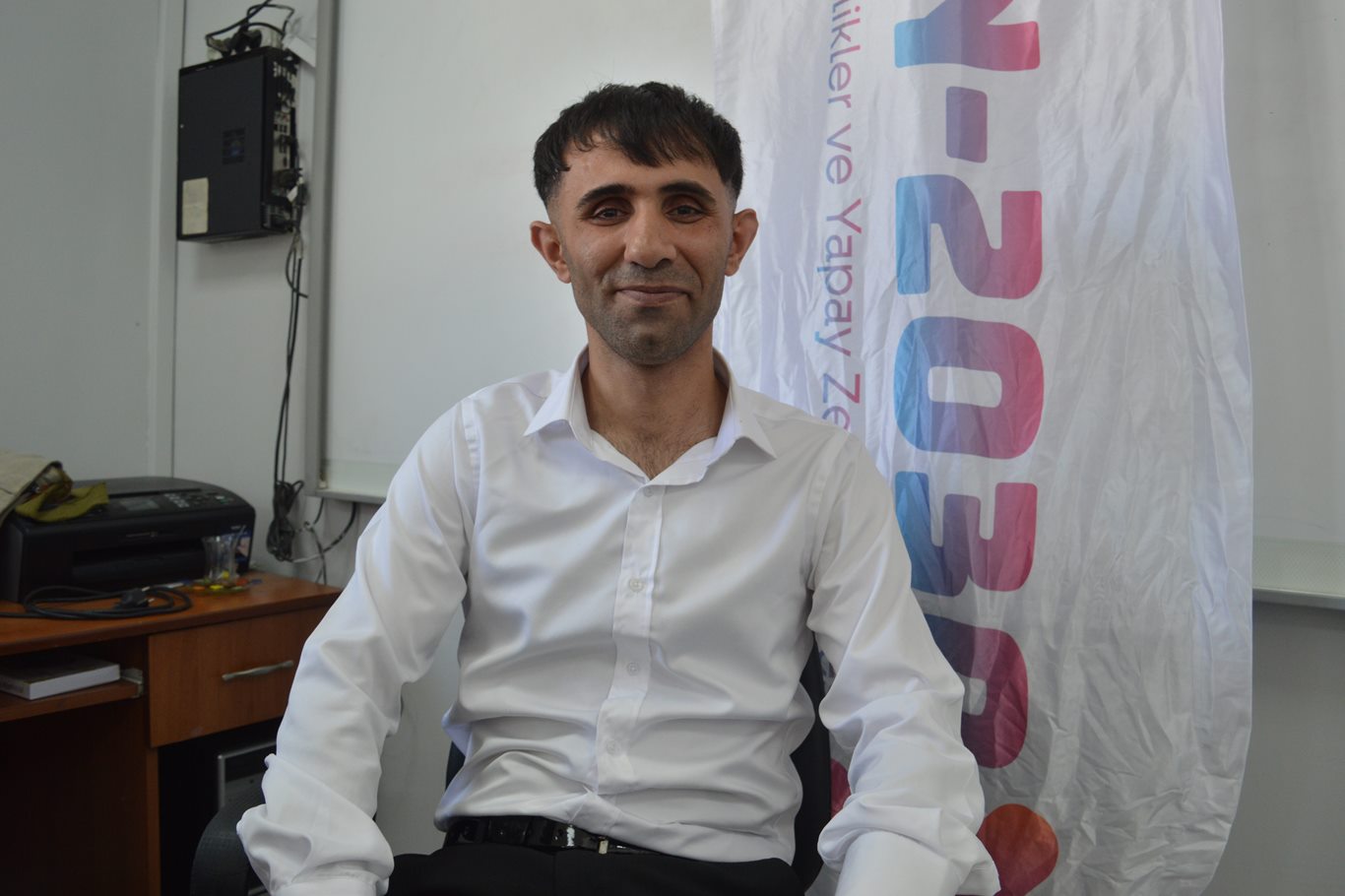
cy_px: 448
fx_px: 1177
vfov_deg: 41.7
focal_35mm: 32
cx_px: 672
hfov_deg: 59.5
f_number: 5
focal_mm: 21
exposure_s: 1/100
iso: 400
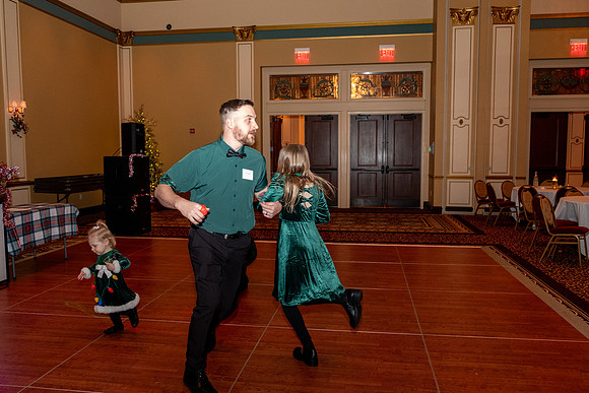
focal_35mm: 28
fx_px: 456
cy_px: 196
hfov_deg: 65.7
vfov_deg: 46.6
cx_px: 294
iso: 2500
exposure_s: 1/125
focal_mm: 18
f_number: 2.8
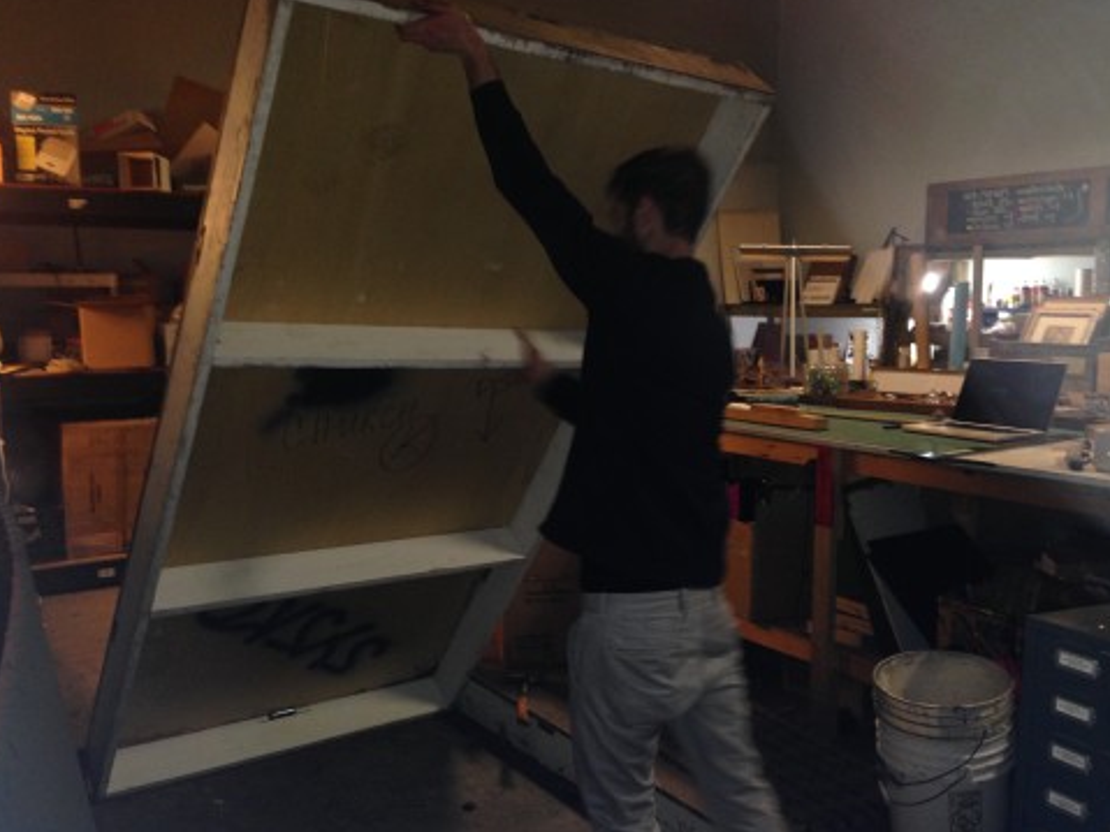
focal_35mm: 34
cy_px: 413
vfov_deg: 41.8
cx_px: 556
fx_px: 1090
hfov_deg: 54.0
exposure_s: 1/16
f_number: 2.4
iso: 160
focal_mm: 4.12
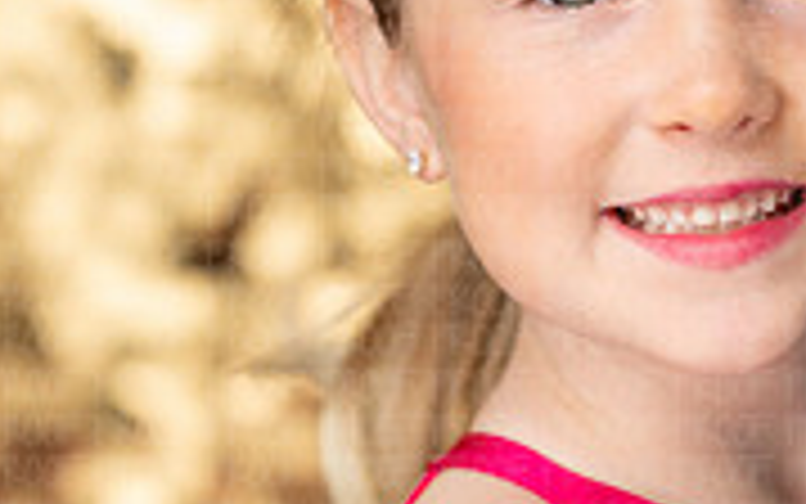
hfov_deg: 9.6
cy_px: 306
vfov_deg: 6.0
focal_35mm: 218
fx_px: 4790
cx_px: 657
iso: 1250
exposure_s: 1/800
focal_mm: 85
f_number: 2.8
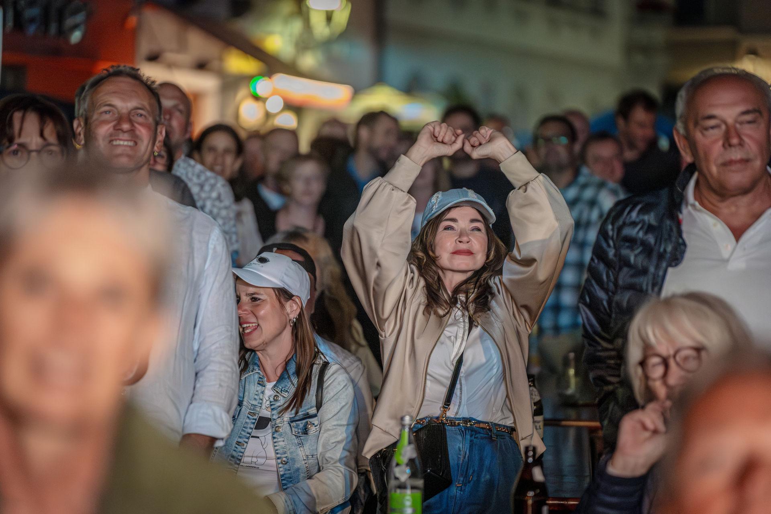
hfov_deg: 13.7
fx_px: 3212
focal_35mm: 150
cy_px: 257
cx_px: 386
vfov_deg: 9.1
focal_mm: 150
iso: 16000
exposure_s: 1/160
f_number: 2.8
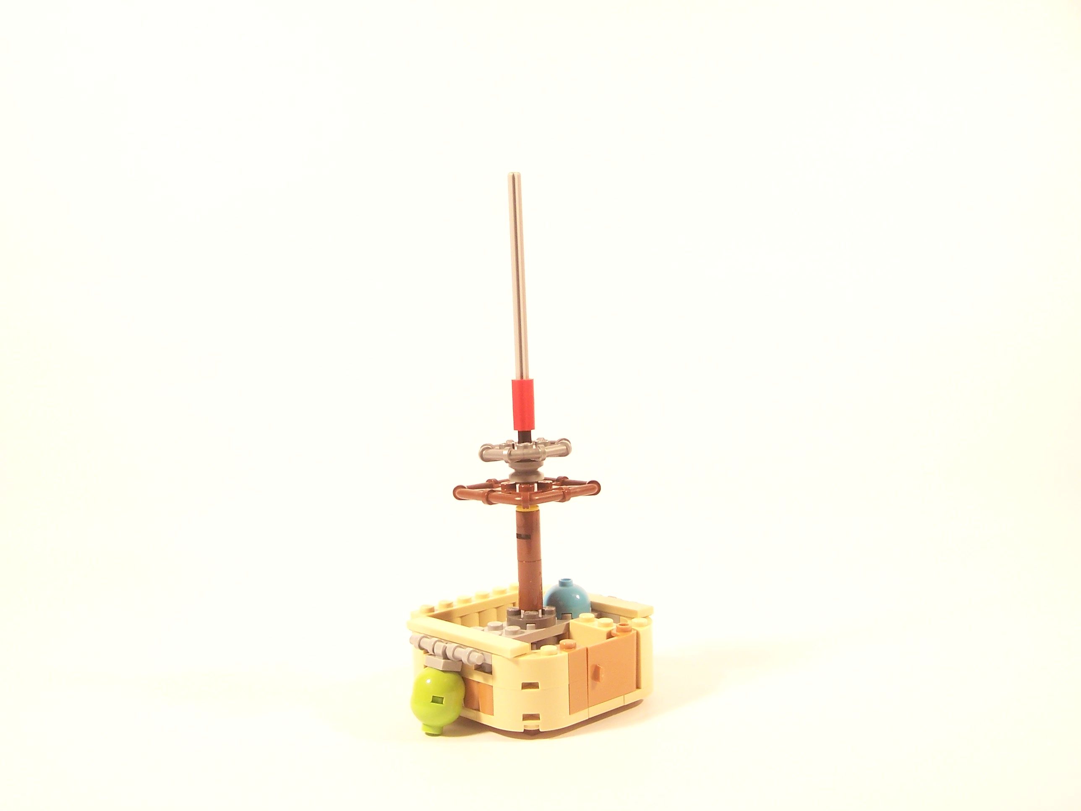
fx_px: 1187
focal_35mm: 38
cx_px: 540
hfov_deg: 49.0
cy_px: 406
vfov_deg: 37.7
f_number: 3.2
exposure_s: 1/15
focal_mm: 6.3
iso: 100
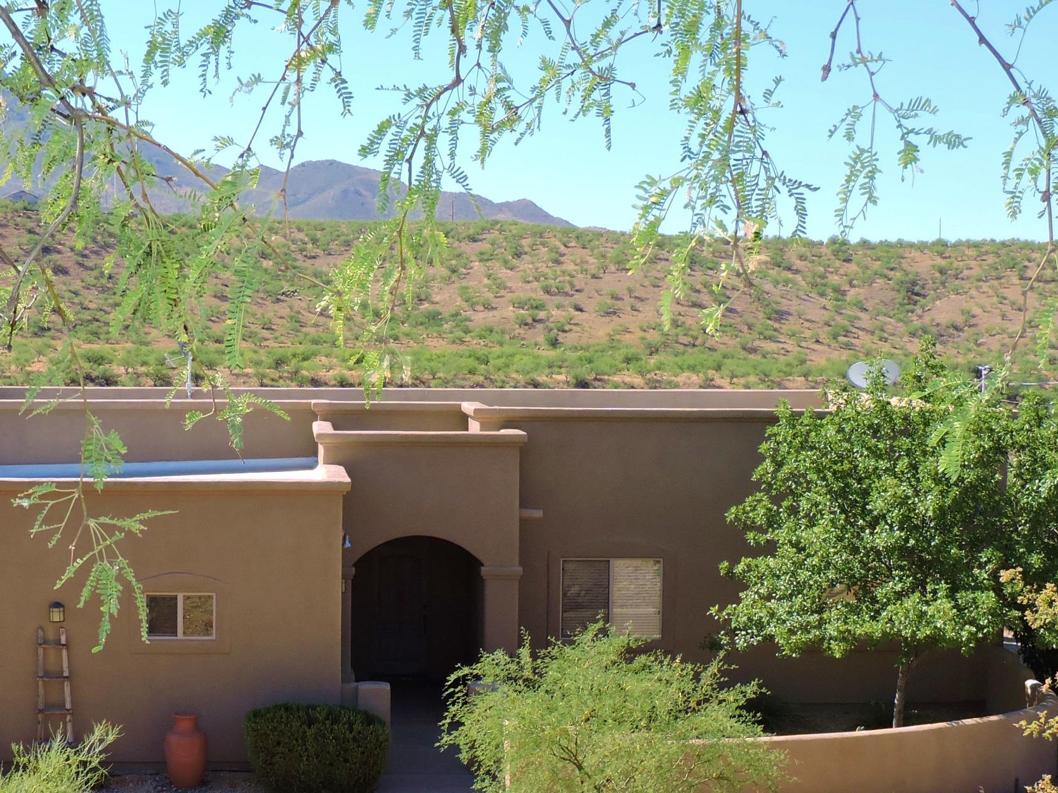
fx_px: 2200
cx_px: 430
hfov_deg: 27.0
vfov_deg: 20.4
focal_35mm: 72
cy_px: 532
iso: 160
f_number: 3.3
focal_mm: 7.1
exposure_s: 1/1000
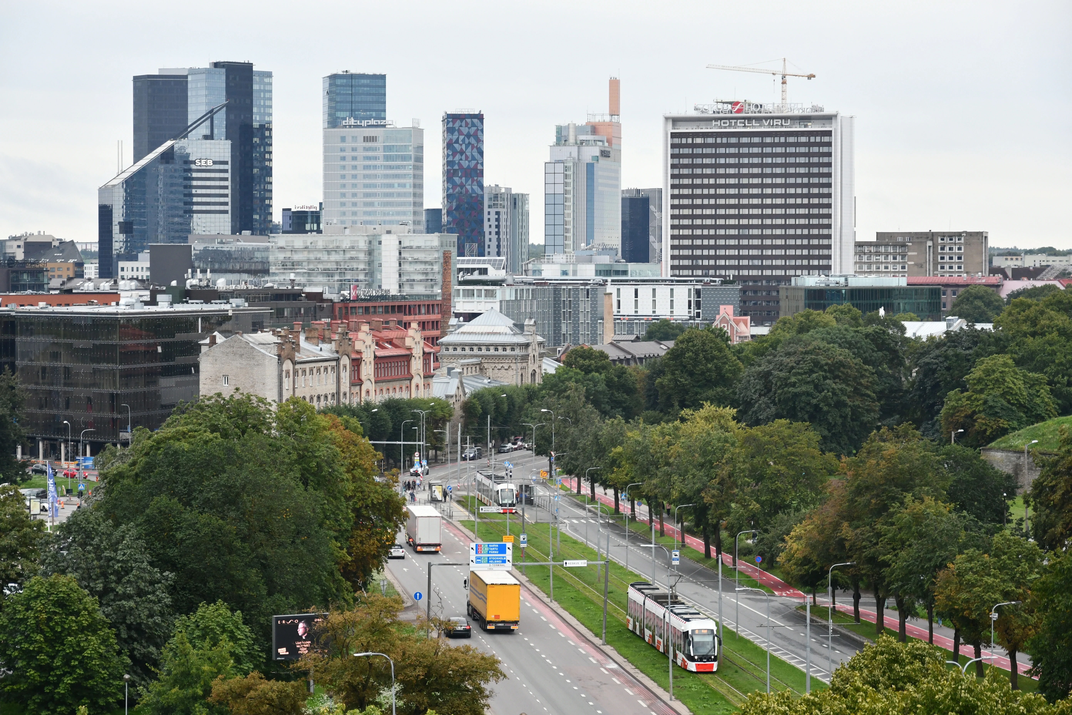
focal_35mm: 105
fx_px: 3126
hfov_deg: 19.5
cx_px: 536
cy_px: 358
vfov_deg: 13.0
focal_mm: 70
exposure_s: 1/250
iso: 800
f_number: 5.3
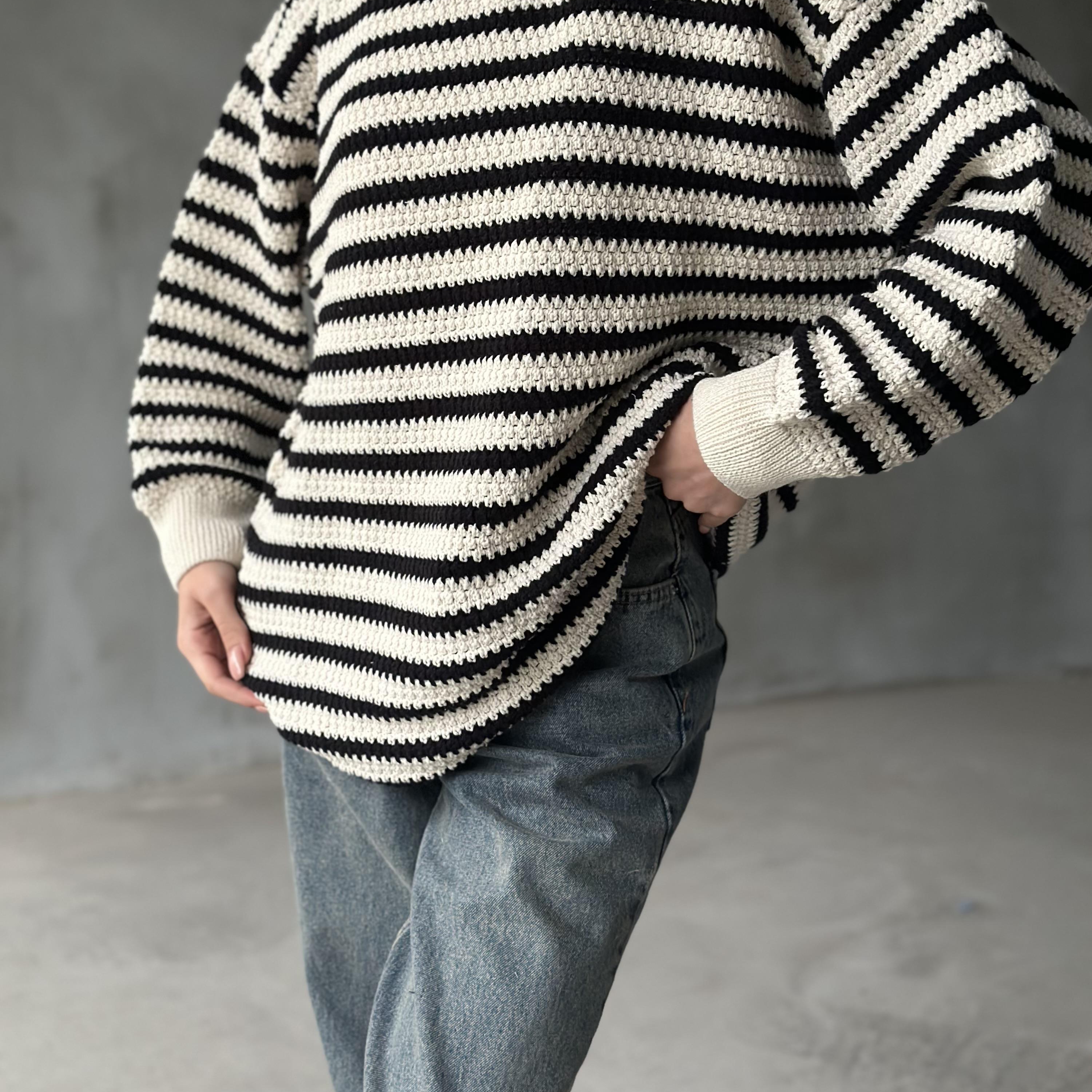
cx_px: 544
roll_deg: +0.0
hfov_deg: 30.0
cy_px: 391
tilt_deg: -7.4
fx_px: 2034
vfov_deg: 29.9
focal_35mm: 57
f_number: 1.78
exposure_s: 1/60
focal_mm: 6.86
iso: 200
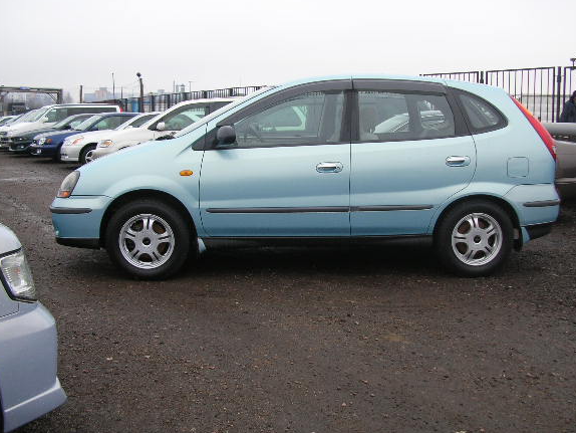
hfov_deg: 47.8
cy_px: 203
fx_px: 649
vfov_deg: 36.8
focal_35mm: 39
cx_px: 309
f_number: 2.8
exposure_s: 1/190
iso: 50
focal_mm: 5.8
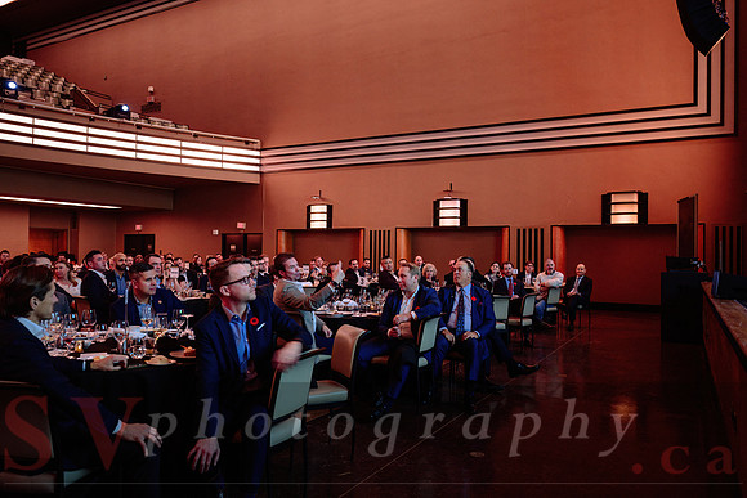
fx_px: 571
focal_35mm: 28
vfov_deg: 47.2
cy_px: 249
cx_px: 374
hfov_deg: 66.4
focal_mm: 27.5
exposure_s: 1/15
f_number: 3.5
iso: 1600
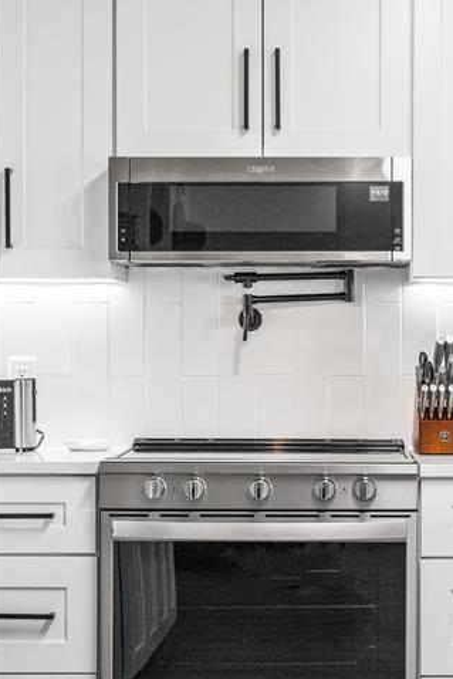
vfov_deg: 22.6
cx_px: 356
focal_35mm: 90
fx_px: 1697
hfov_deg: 15.1
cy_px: 352
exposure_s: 1/125
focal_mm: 56
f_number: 7.1
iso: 2500
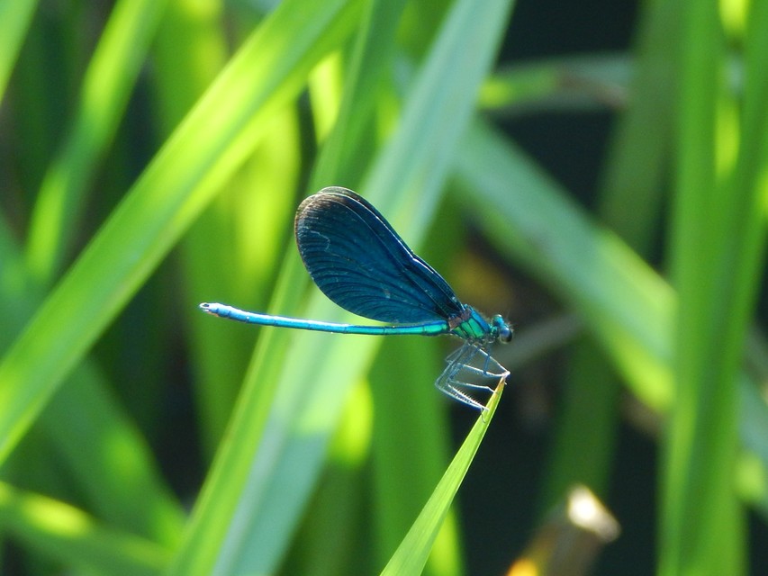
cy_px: 288
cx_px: 384
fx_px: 6990
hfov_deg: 6.3
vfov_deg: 4.7
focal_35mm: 315
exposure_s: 1/60
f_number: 5.7
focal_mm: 56.5
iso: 200
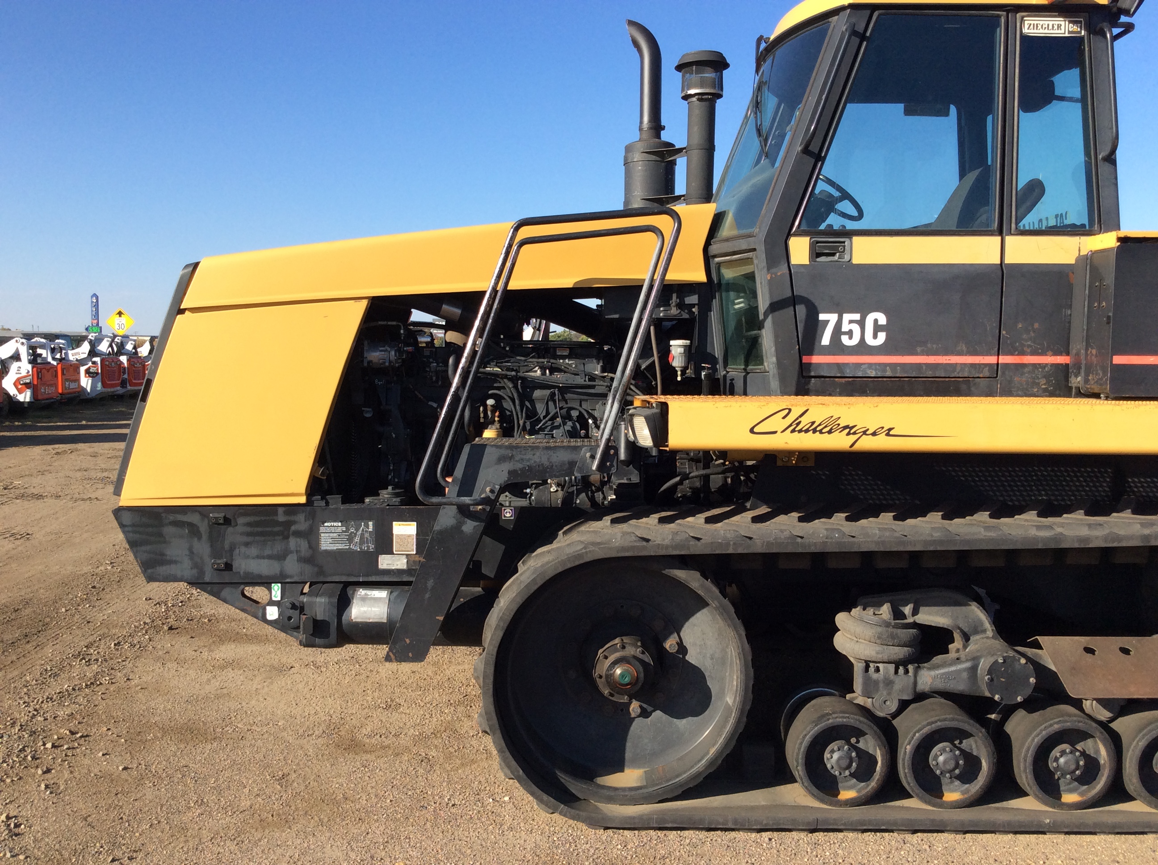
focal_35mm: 32
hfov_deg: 56.9
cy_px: 432
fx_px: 1069
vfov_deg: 44.1
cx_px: 579
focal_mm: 3.3
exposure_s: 1/923
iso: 32
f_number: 2.4
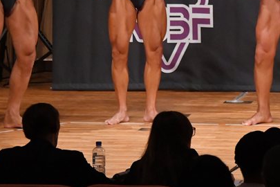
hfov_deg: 4.5
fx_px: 3570
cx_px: 150
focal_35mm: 459
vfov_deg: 3.0
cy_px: 13
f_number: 5.6
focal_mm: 160
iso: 8000
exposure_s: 1/400
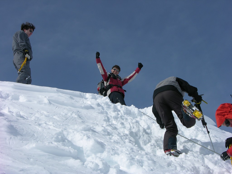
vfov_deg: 21.0
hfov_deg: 27.8
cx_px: 116
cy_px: 87
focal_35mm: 70
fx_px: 469
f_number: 7.4
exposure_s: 1/440
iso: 50
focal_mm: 17.8
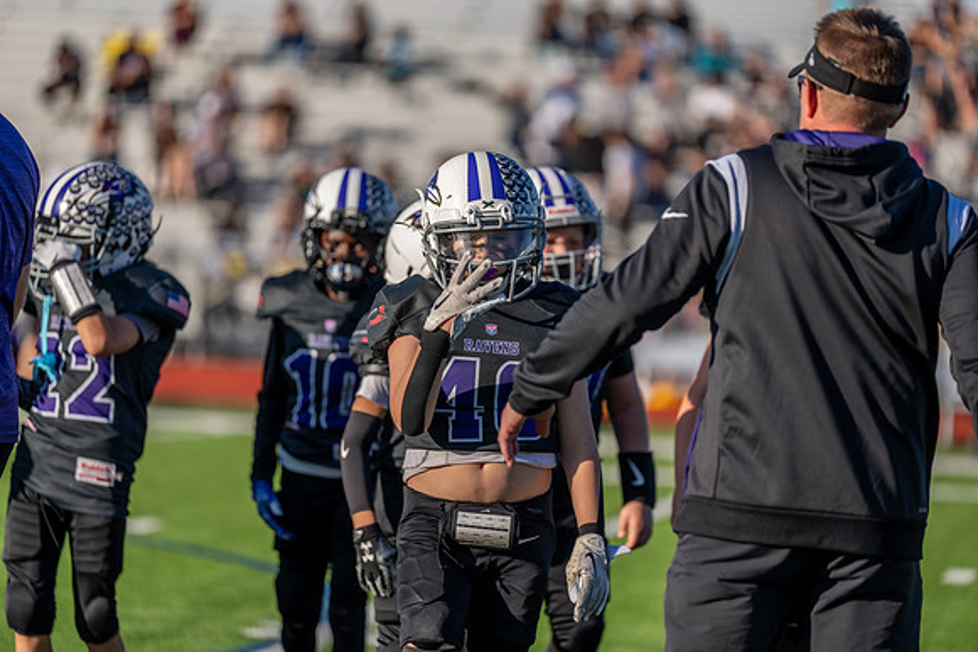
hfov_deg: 10.3
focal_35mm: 200
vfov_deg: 6.9
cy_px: 326
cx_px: 489
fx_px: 5434
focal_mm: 200
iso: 100
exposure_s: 1/1250
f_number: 2.8
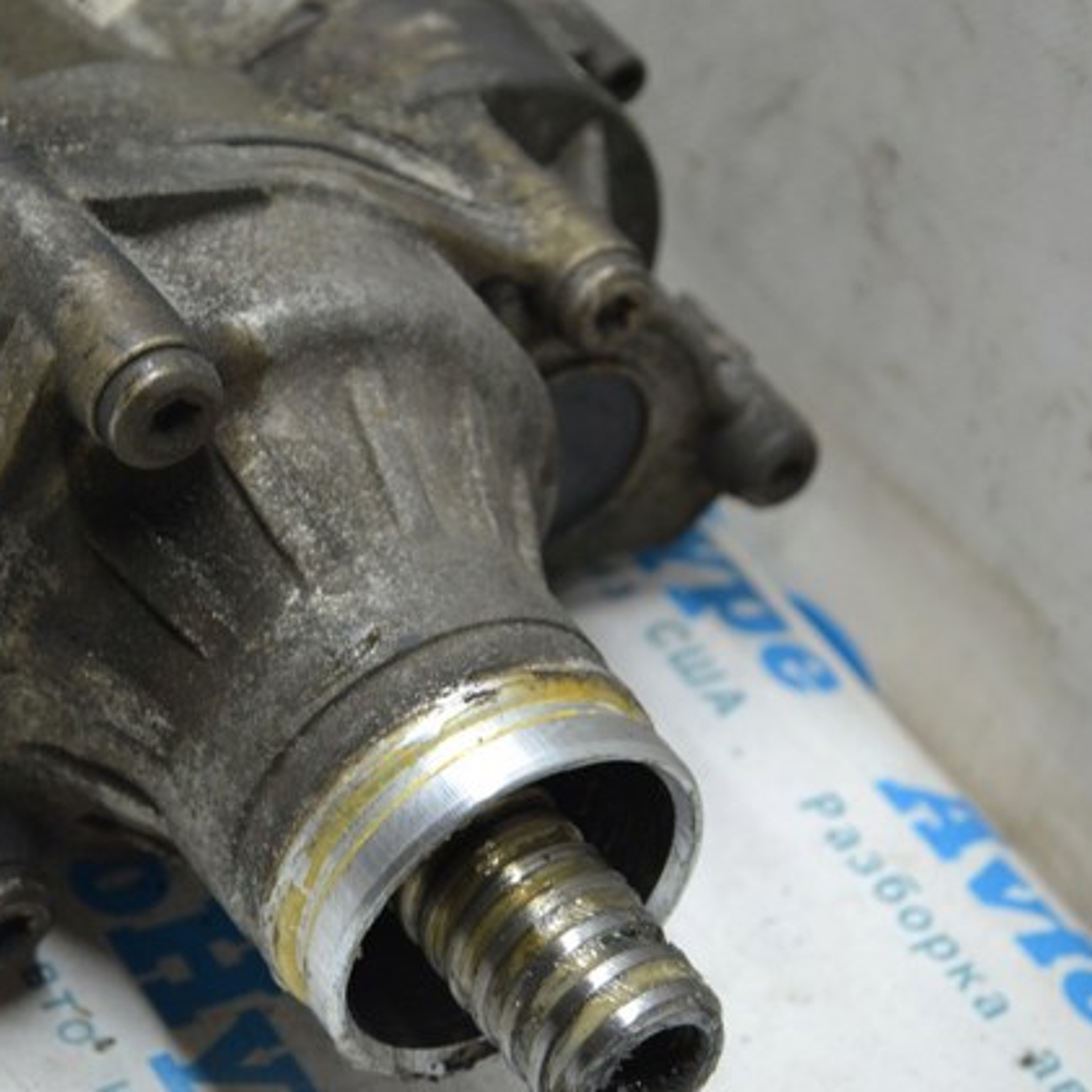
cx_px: 420
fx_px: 3319
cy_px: 545
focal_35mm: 93
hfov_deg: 18.7
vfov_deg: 18.7
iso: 720
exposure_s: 1/60
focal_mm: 48
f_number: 5.6
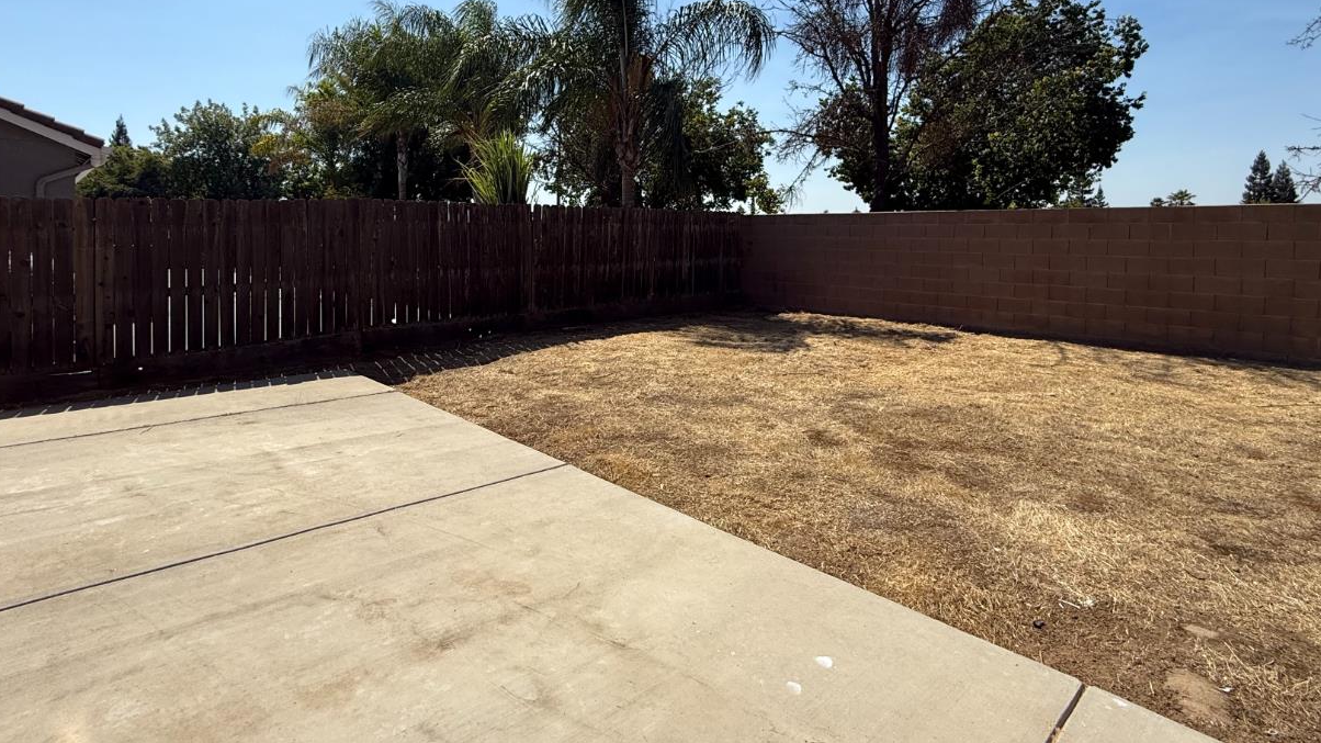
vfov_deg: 57.2
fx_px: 665
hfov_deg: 89.5
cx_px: 619
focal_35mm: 19
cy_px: 255
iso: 50
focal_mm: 2.22
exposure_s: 1/2165
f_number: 2.2
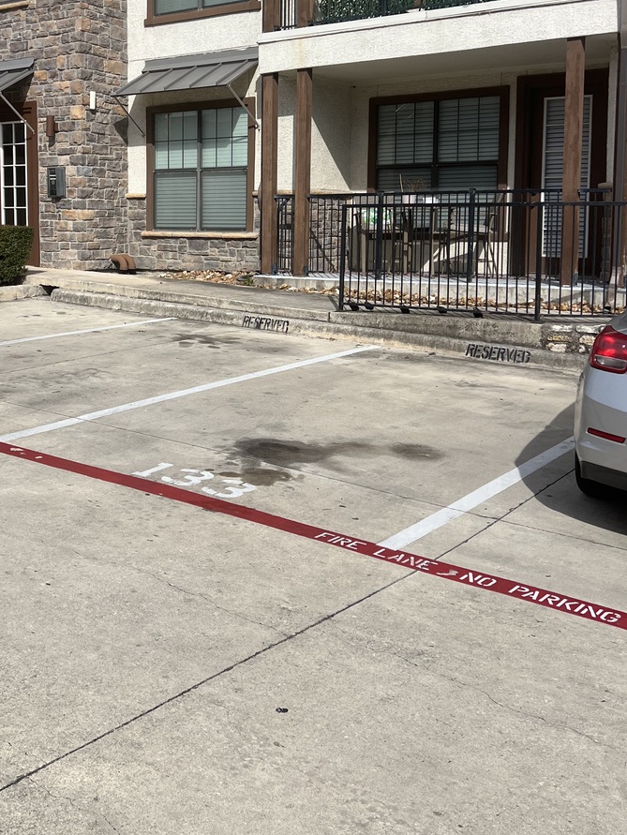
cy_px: 276
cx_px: 164
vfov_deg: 44.1
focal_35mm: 42
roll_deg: +1.2
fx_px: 1014
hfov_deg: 33.7
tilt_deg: -2.5
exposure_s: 1/6993
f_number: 1.5
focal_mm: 5.7
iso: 50
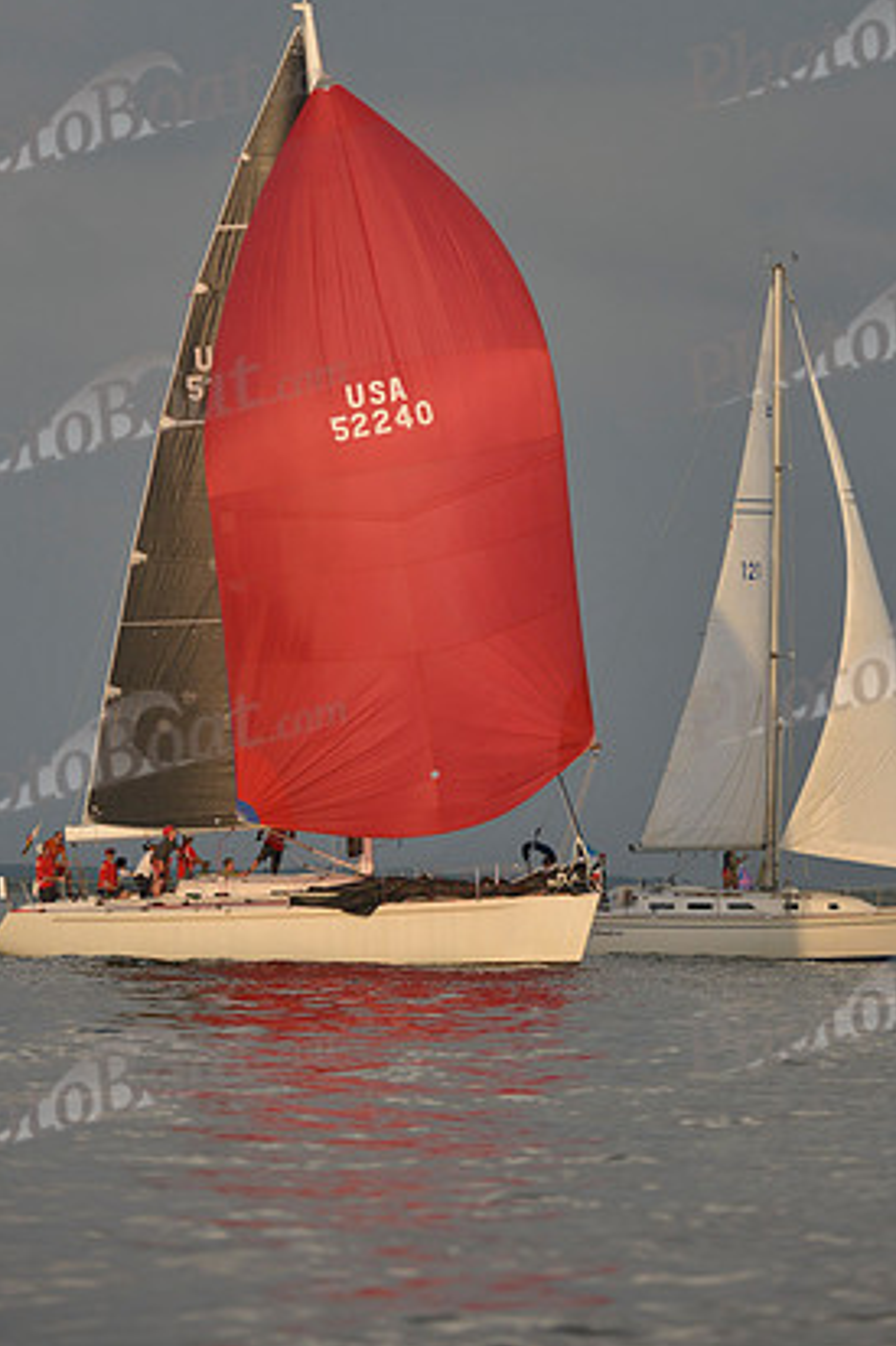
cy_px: 544
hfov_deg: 4.9
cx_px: 516
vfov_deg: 7.3
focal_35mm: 281
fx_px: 10499
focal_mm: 200
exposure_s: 1/3200
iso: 280
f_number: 4
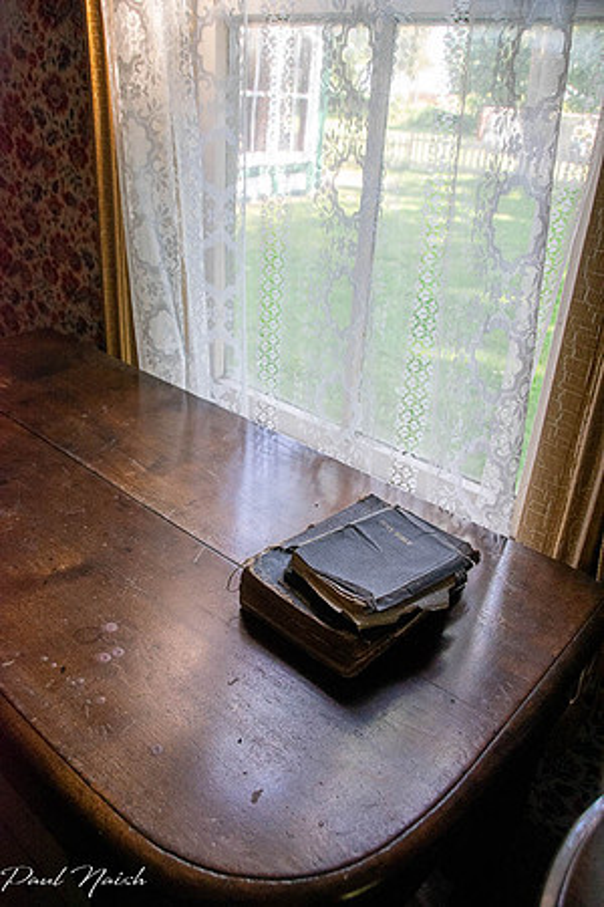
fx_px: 679
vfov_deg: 67.4
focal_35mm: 27
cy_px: 454
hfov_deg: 47.9
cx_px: 302
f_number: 6.3
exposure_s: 1/125
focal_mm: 18
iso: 1000
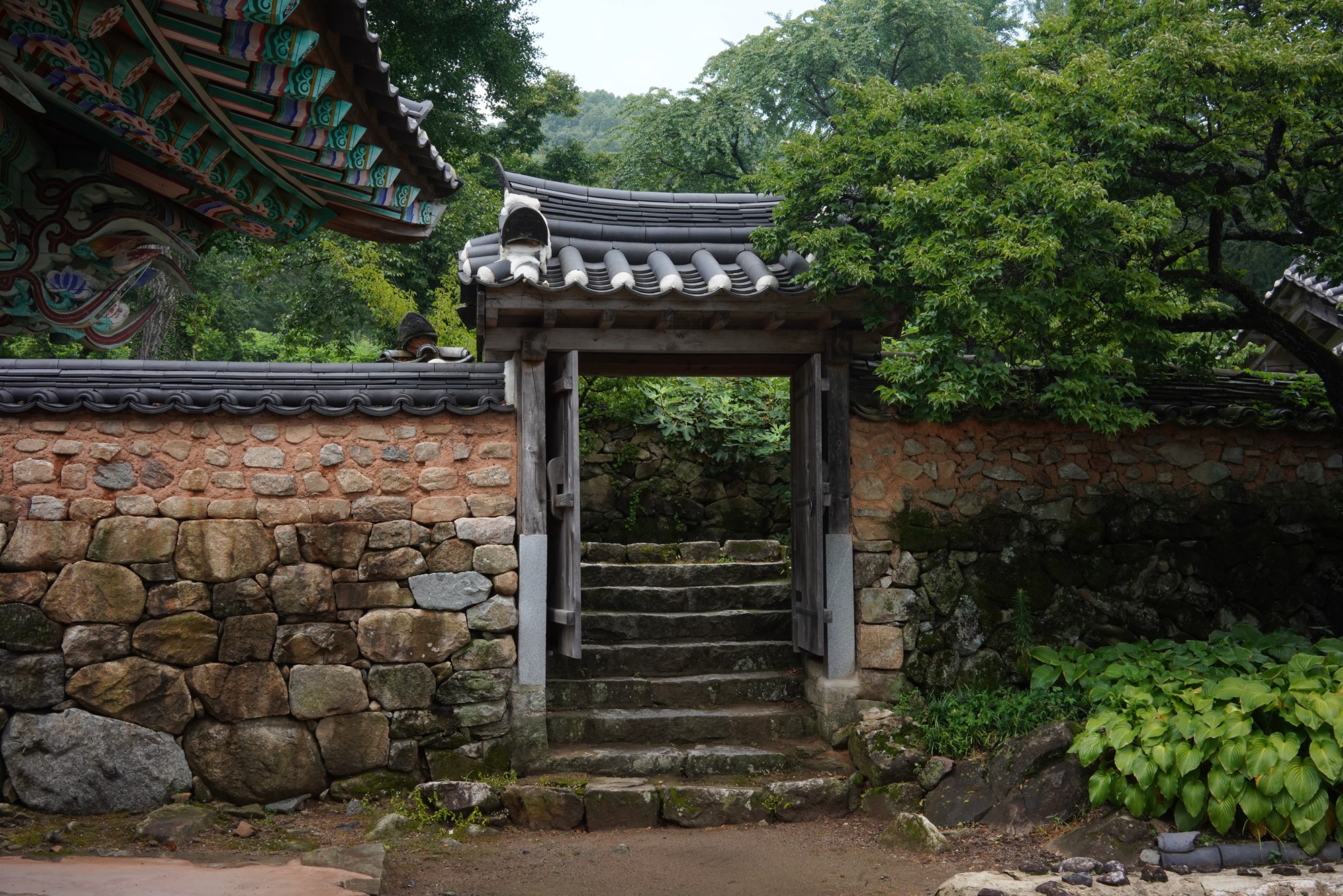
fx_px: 1306
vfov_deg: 37.9
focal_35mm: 35
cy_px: 448
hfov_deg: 54.4
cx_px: 672
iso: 800
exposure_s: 1/100
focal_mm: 35
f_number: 18
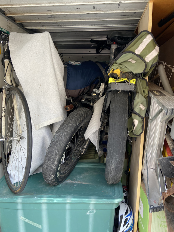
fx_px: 174
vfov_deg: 67.3
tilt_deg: -10.2
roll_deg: +1.1
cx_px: 87
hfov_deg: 53.1
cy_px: 116
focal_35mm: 26
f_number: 1.8
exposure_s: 1/121
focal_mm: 4.25
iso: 80
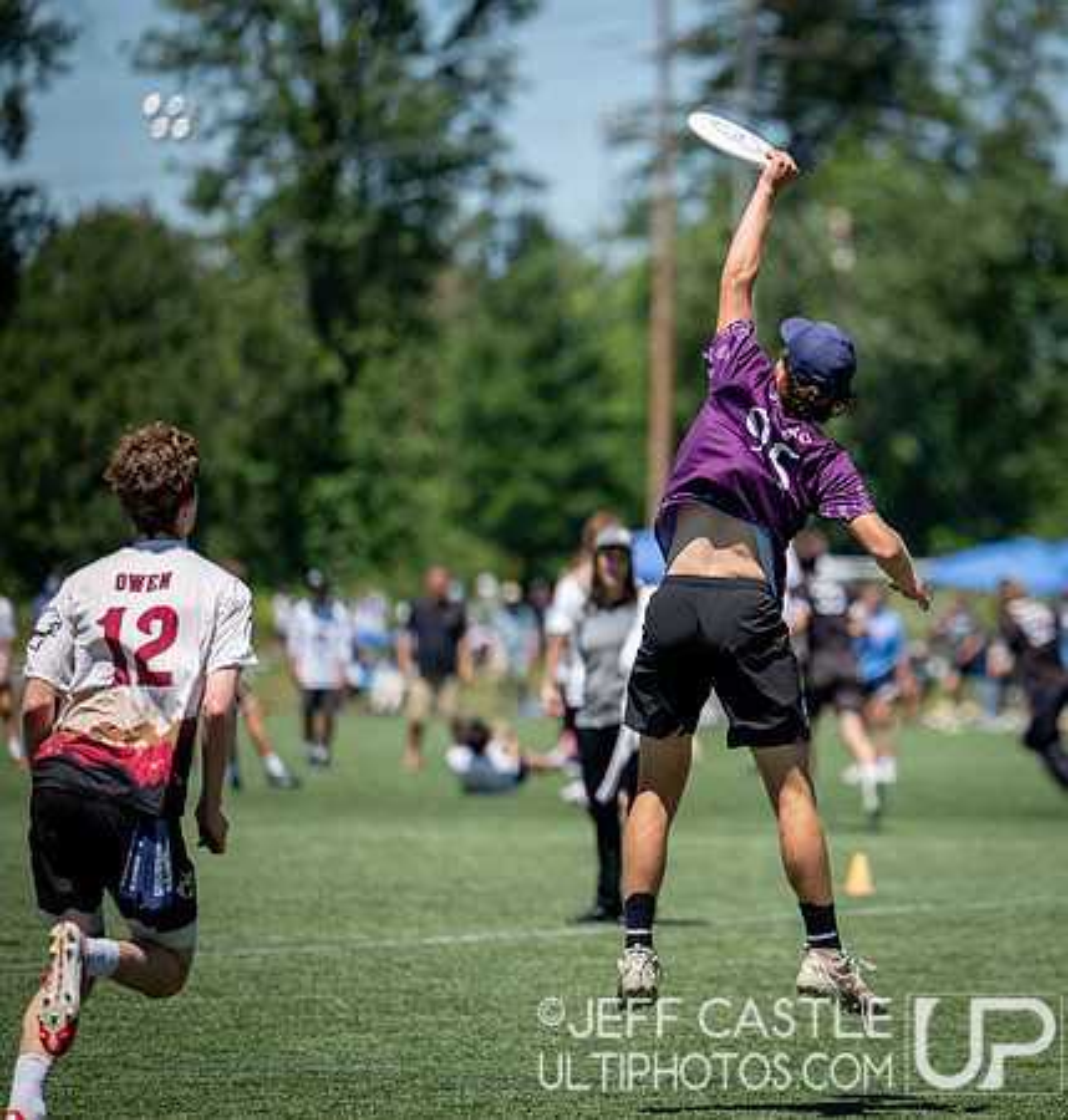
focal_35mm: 298
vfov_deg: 6.0
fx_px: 10667
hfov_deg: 5.7
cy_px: 511
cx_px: 788
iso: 64
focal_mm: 200
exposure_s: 1/2500
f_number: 2.8
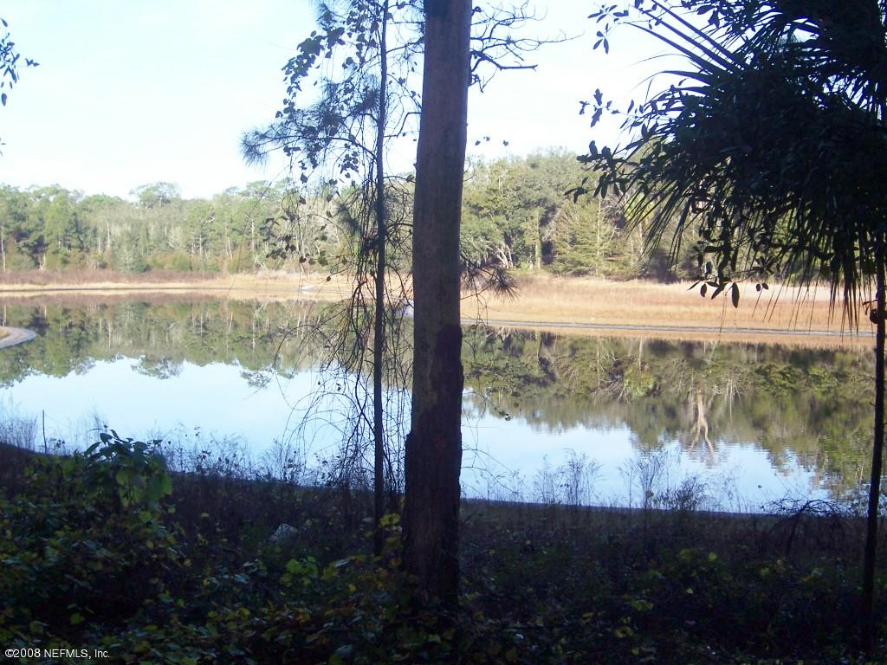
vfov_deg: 26.1
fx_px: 1435
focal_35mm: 56
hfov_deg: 34.3
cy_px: 332
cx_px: 444
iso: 80
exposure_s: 1/500
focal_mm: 9.6
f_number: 3.6
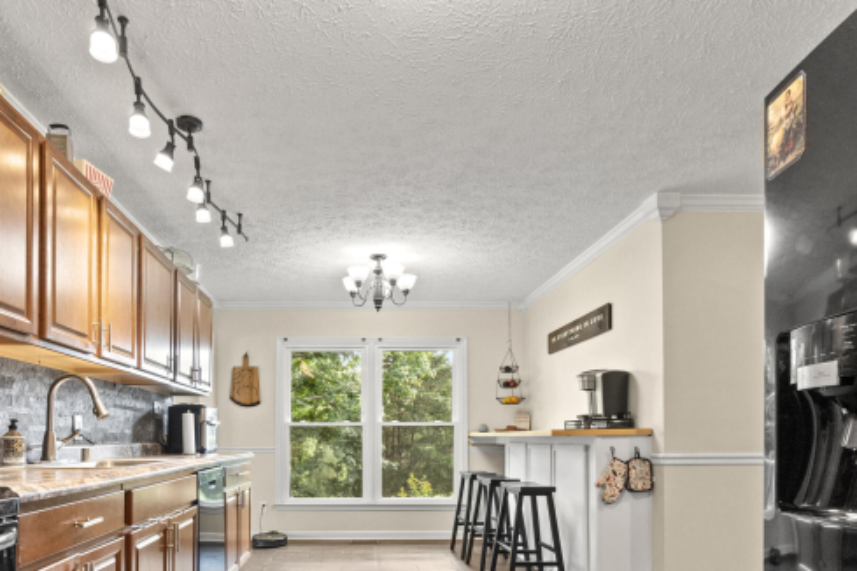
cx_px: 365
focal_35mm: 23
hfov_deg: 75.6
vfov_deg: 52.6
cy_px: 429
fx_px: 547
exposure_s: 1/8
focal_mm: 10
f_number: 8
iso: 400
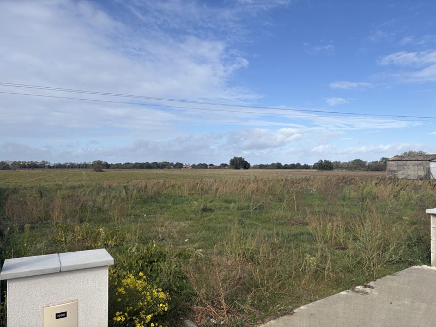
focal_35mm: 26
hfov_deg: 67.3
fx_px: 327
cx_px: 218
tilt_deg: +0.7
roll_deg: +1.0
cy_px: 164
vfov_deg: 53.1
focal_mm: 5.96
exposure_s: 1/3831
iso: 50
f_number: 1.6
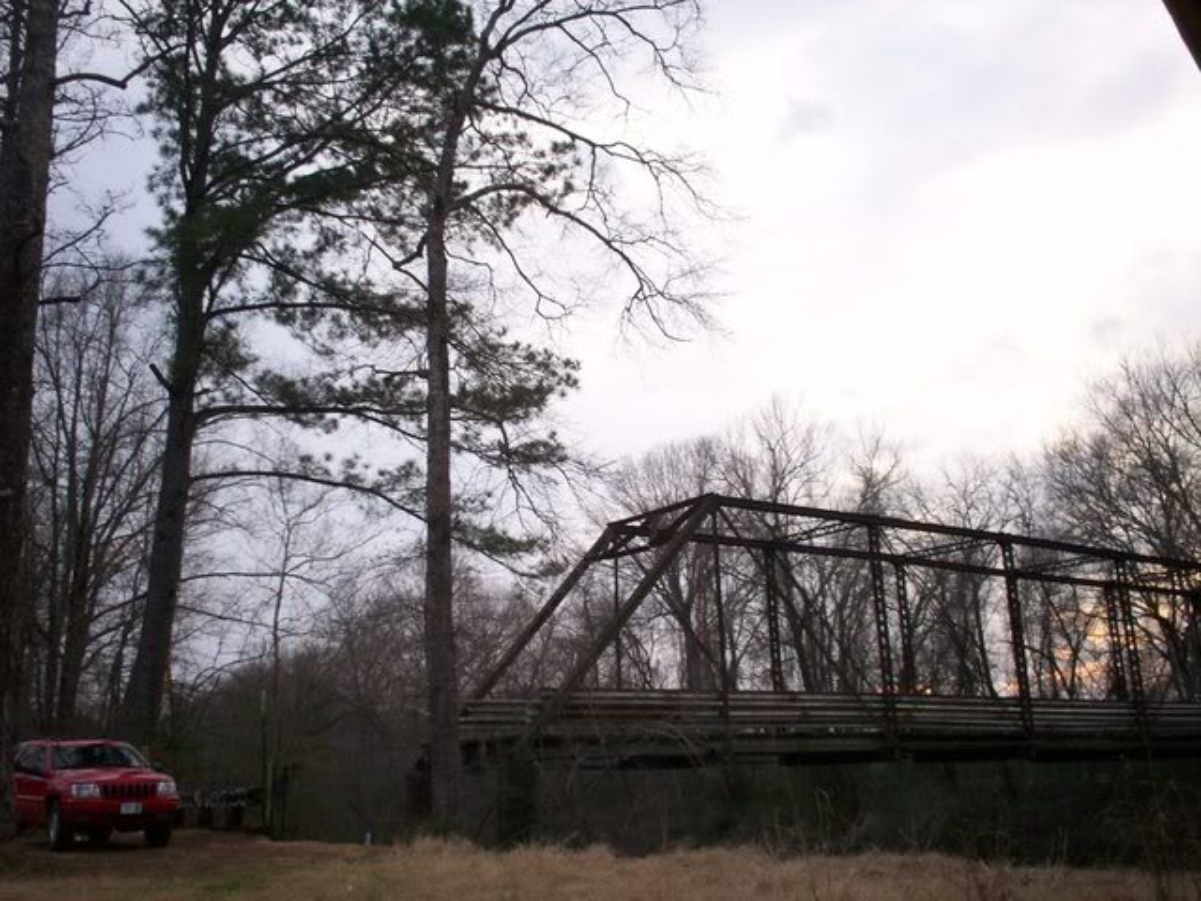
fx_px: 1249
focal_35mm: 36
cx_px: 600
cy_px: 450
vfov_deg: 39.7
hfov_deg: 51.4
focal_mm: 6
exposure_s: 1/51
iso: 140
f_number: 4.5
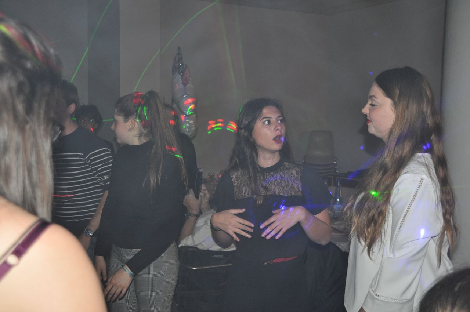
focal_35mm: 45
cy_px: 156
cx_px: 235
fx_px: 587
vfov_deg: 29.8
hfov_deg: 43.7
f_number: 4.2
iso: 800
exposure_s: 1/60
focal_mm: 30
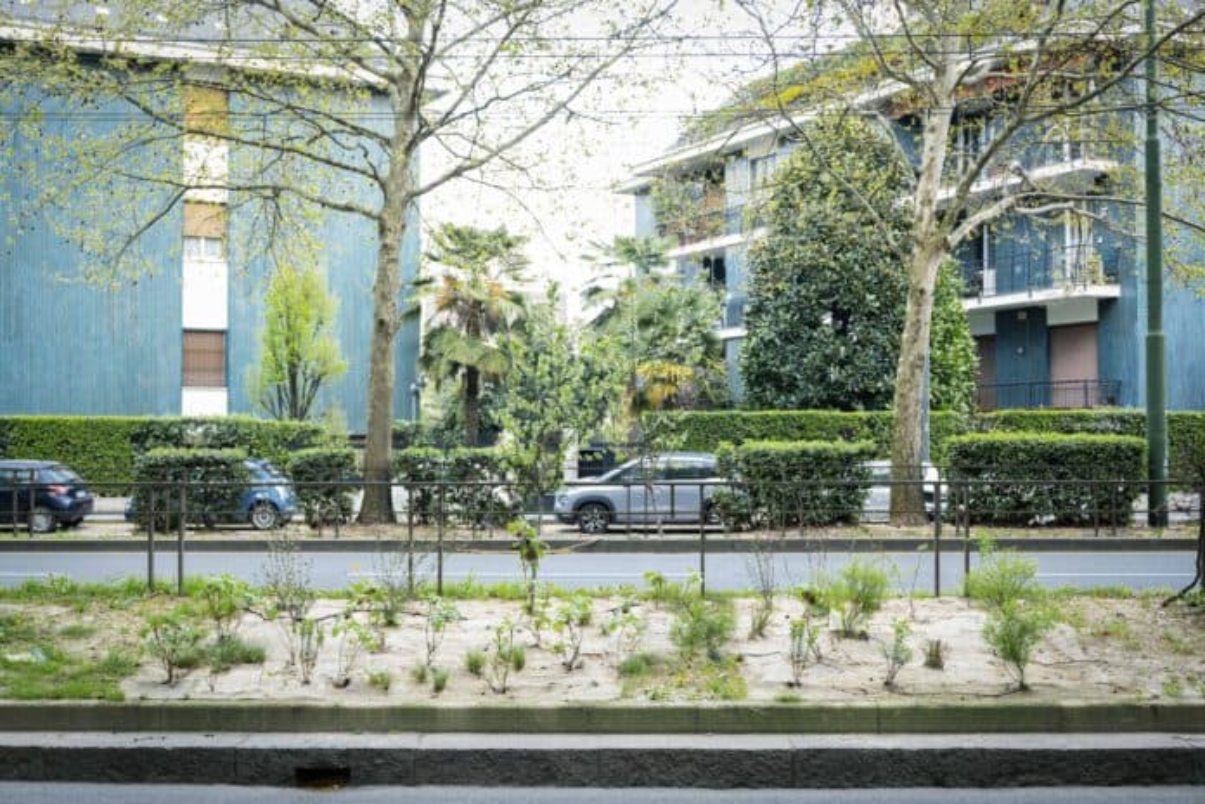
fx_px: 1540
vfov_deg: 29.2
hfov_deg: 42.7
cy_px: 402
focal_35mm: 46
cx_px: 602
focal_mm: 46
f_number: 4.5
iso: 400
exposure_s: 1/100
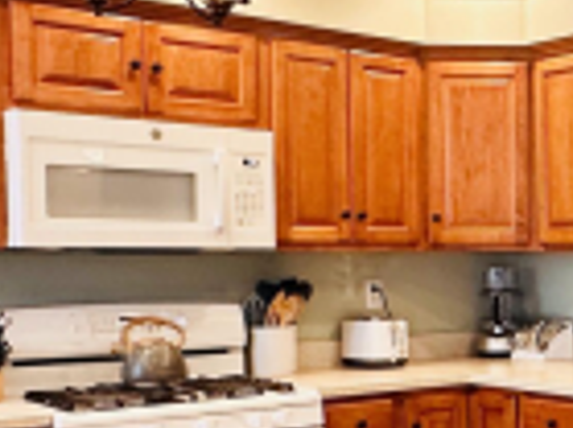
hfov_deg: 25.0
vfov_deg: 21.7
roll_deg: +0.2
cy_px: 317
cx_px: 752
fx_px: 1108
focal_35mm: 67
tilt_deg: -2.1
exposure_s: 1/60
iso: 160
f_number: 2.2
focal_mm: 2.22
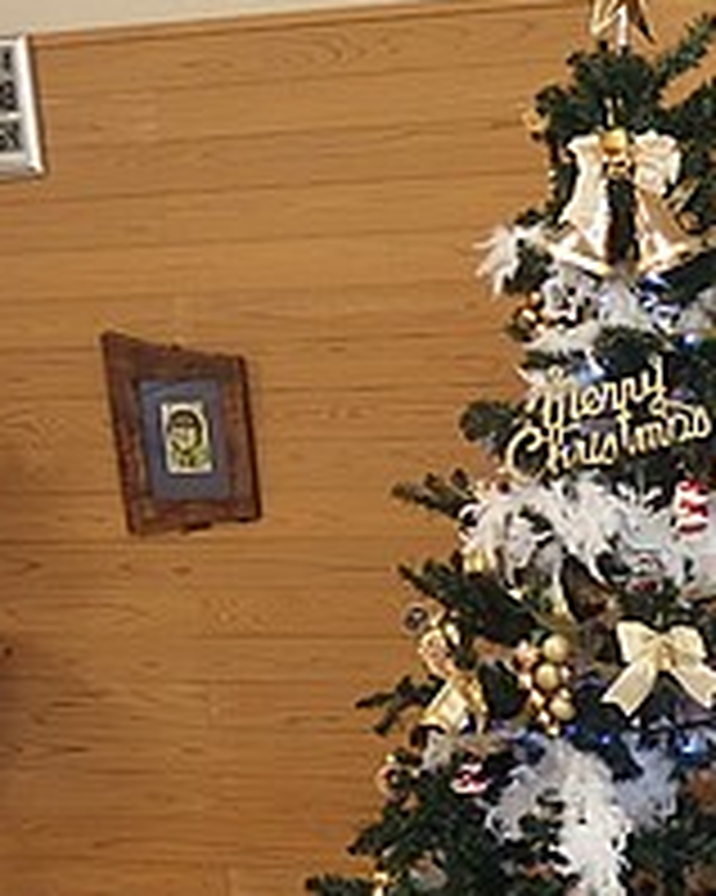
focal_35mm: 62
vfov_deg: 29.9
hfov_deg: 22.9
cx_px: 826
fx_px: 1644
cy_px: 698
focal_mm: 4.7
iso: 100
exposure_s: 1/40
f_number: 2
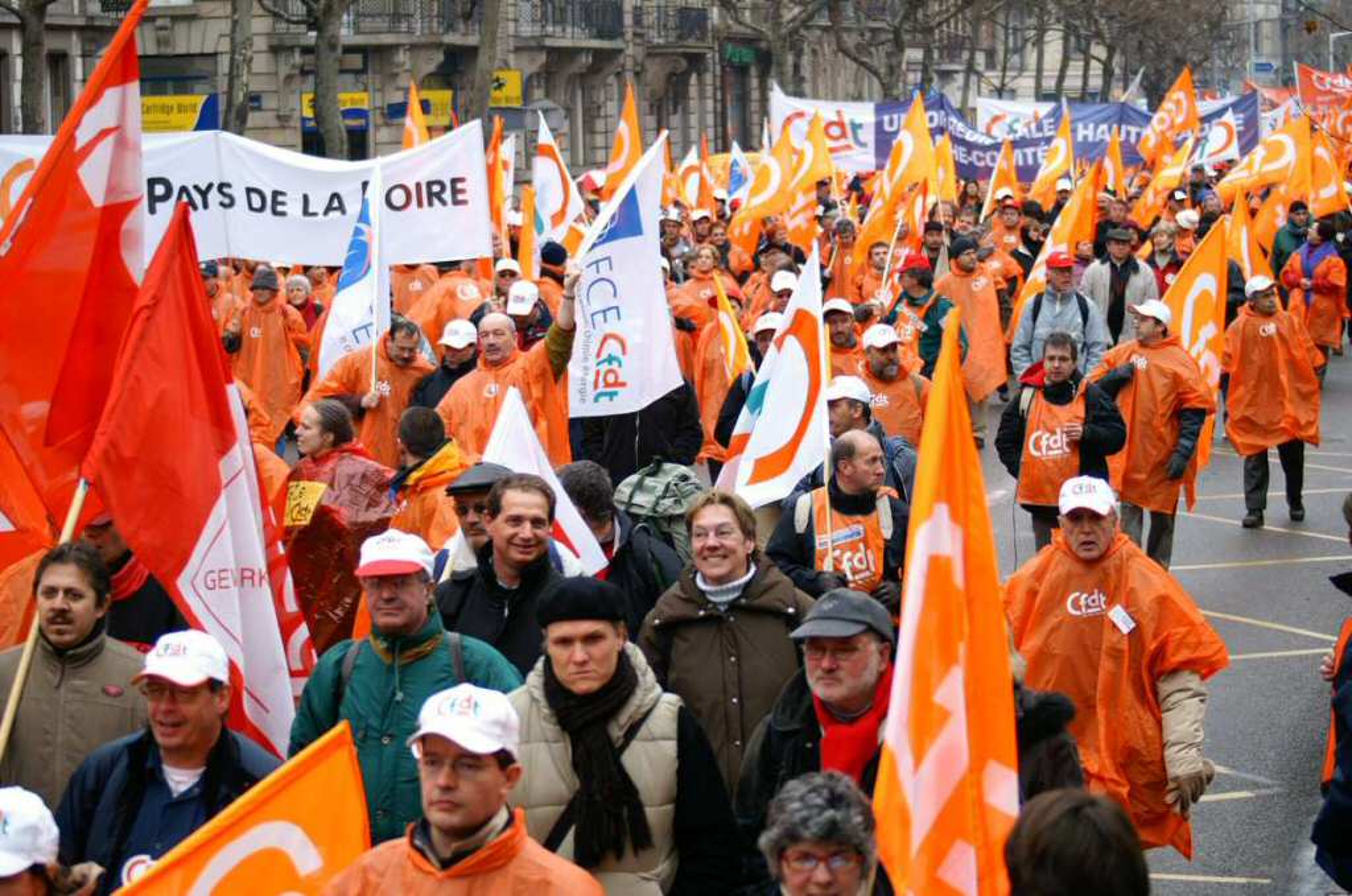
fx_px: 4218
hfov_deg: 18.2
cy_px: 448
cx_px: 676
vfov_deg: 12.1
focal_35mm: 112
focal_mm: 75
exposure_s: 1/160
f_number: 4.5
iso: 160
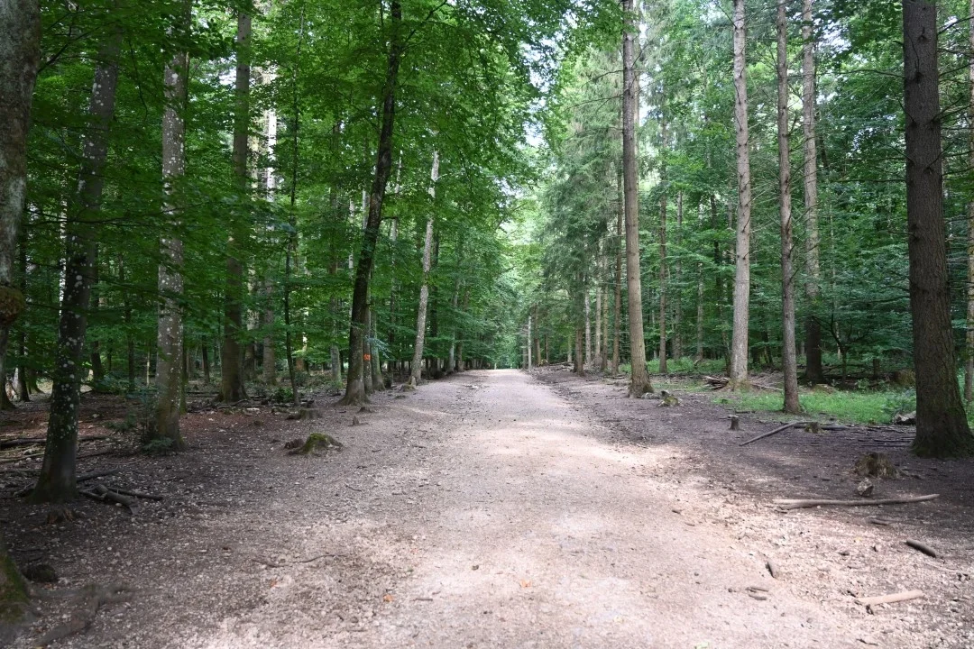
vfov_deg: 43.0
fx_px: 825
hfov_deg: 61.1
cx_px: 487
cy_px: 324
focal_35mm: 30
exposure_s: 1/125
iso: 900
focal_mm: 30.5
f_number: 4
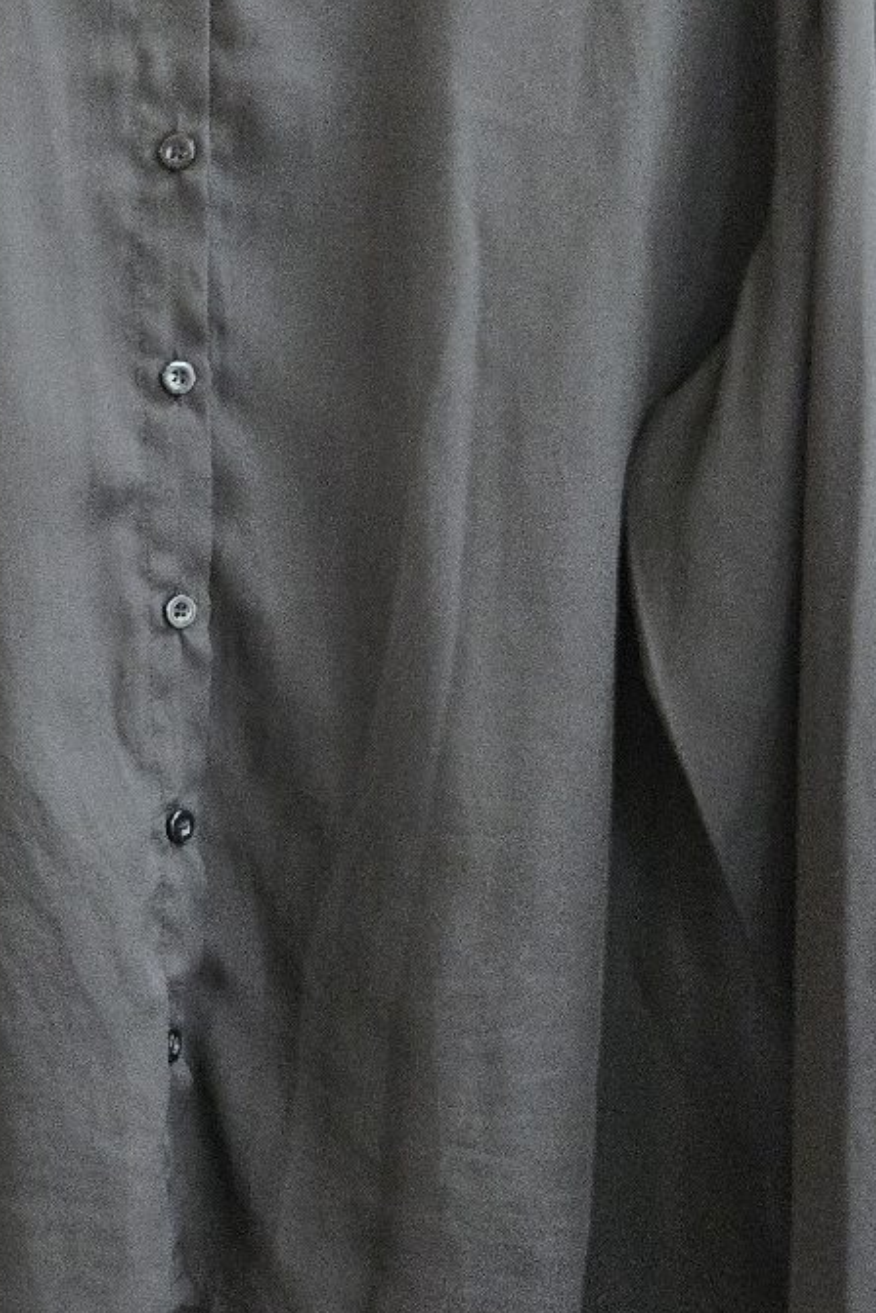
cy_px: 519
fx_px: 2078
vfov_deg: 34.9
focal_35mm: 57
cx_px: 174
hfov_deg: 23.5
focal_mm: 5.4
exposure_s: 1/101
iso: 1250
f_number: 1.8
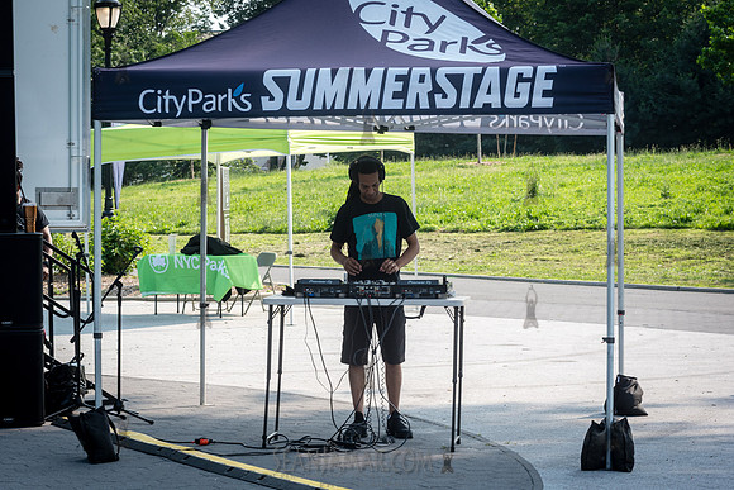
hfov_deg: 19.5
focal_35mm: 105
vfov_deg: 13.1
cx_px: 357
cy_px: 245
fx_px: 2136
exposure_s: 1/125
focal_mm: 100
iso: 200
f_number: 11
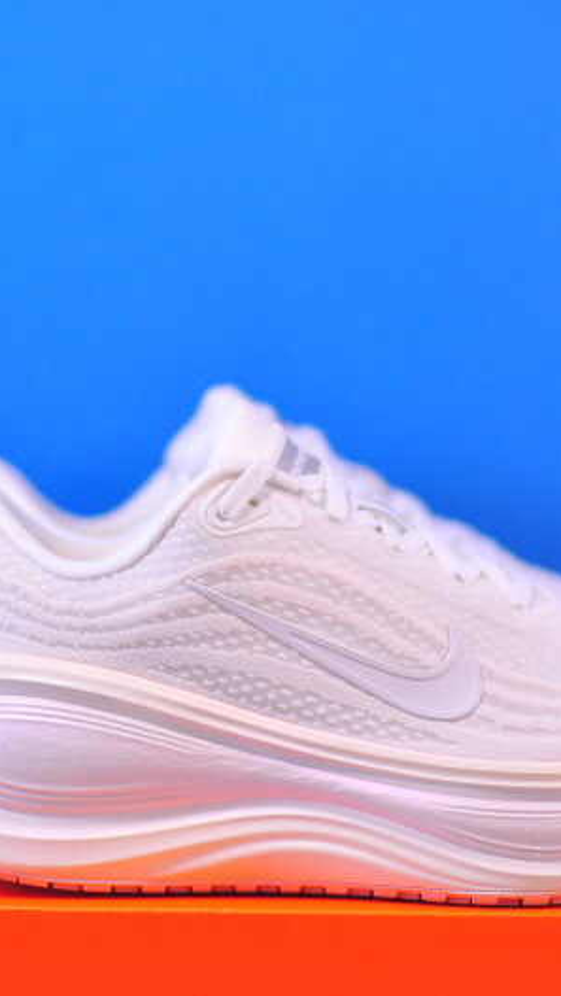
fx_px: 3142
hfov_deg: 10.2
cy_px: 498
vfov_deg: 18.0
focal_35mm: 119
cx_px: 329
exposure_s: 1/320
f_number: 2
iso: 250
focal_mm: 50
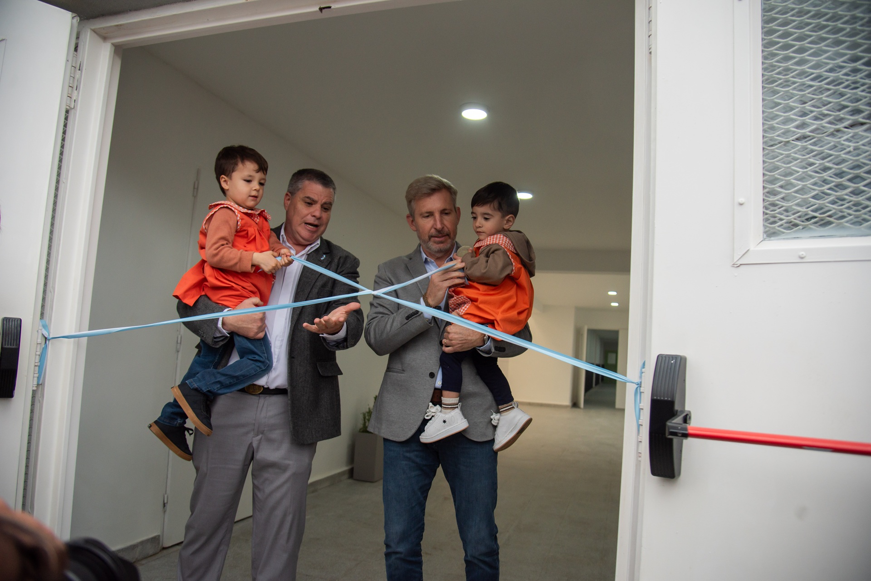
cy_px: 290
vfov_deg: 53.2
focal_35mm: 24
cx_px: 436
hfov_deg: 73.7
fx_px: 581
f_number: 4
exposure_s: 1/640
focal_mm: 24
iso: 400
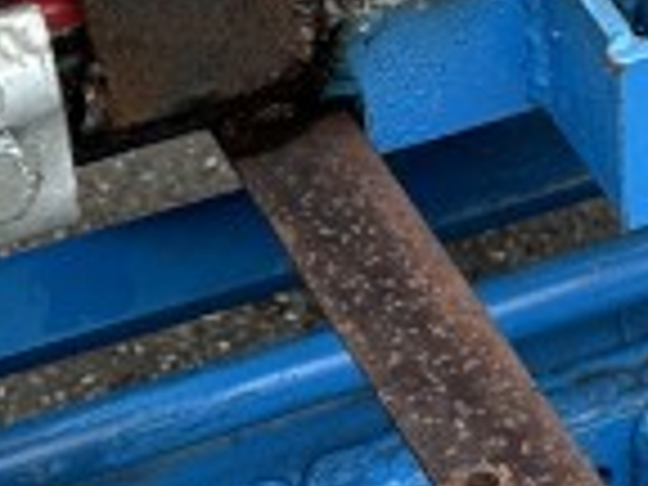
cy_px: 446
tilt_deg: -50.0
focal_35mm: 171
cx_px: 518
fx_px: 3201
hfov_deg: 11.5
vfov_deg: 8.6
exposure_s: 1/126
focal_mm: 6.86
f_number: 1.78
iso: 64
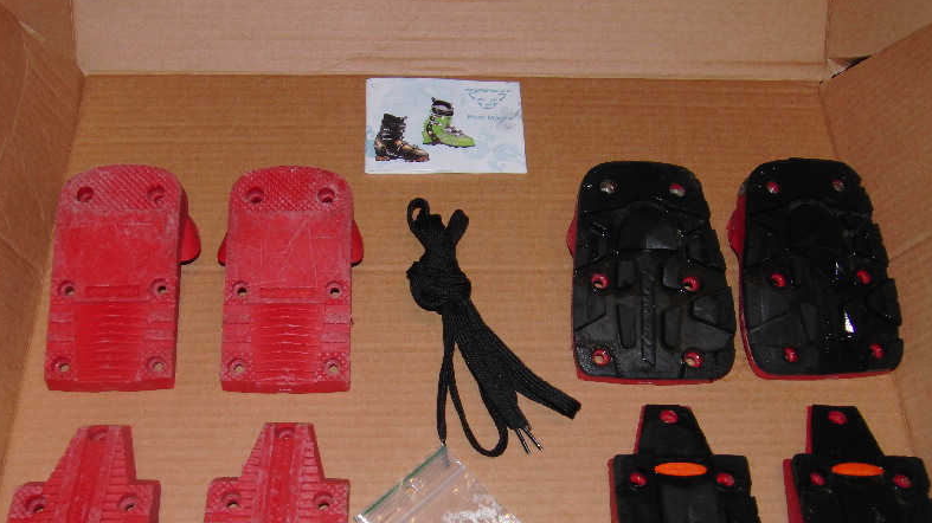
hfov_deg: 49.4
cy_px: 338
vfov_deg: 28.8
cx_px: 459
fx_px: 1013
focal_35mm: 41
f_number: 3
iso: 100
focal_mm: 6.5
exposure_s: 1/15
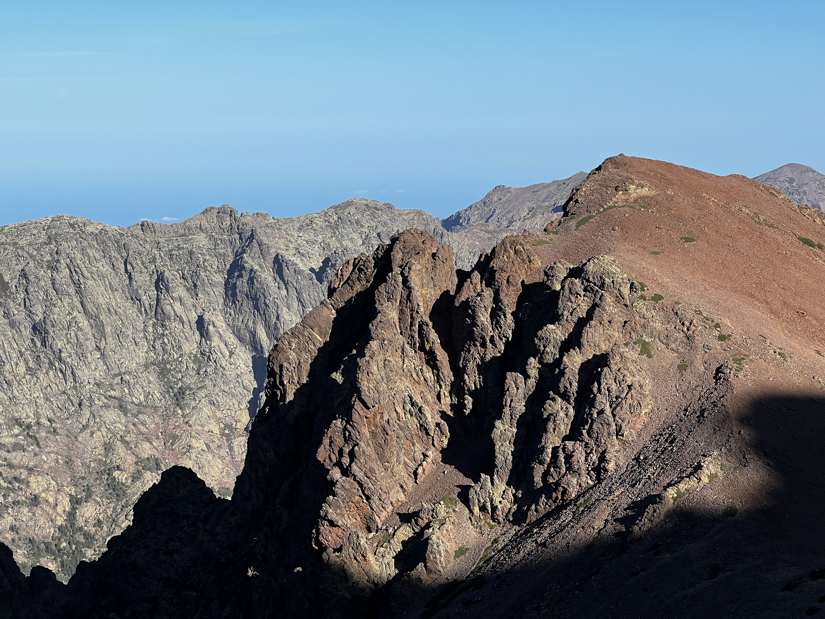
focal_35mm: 77
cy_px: 310
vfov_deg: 19.1
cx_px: 412
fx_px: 1835
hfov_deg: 25.3
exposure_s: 1/847
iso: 32
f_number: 2.8
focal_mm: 9
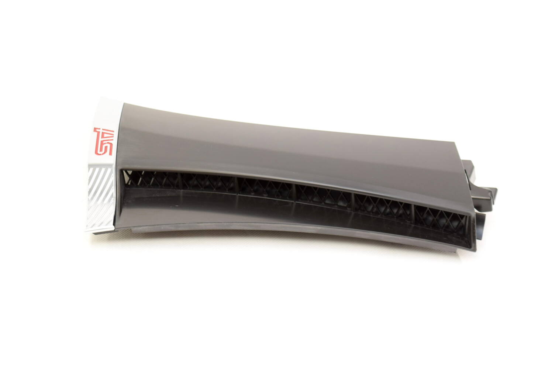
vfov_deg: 17.5
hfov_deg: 26.0
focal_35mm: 78
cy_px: 184
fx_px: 1197
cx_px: 276
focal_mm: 52
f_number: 5.6
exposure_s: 1/60
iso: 400
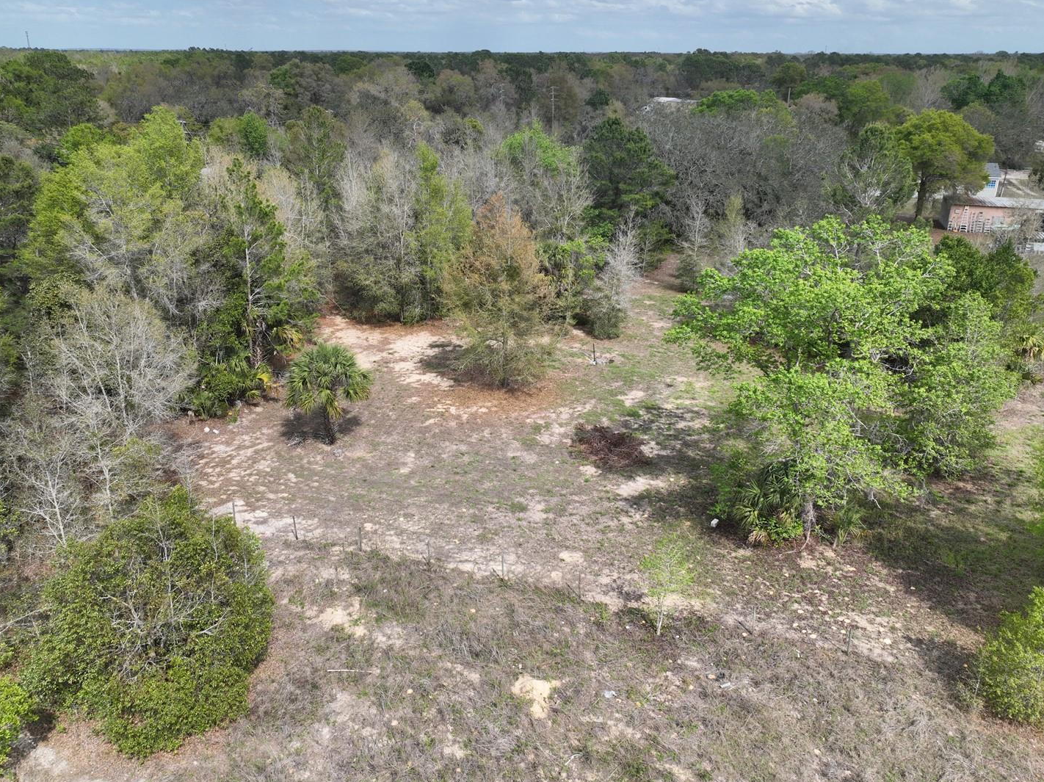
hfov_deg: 65.3
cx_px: 502
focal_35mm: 27
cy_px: 367
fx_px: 814
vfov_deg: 51.3
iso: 100
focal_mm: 12.29
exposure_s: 1/2000
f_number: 2.8
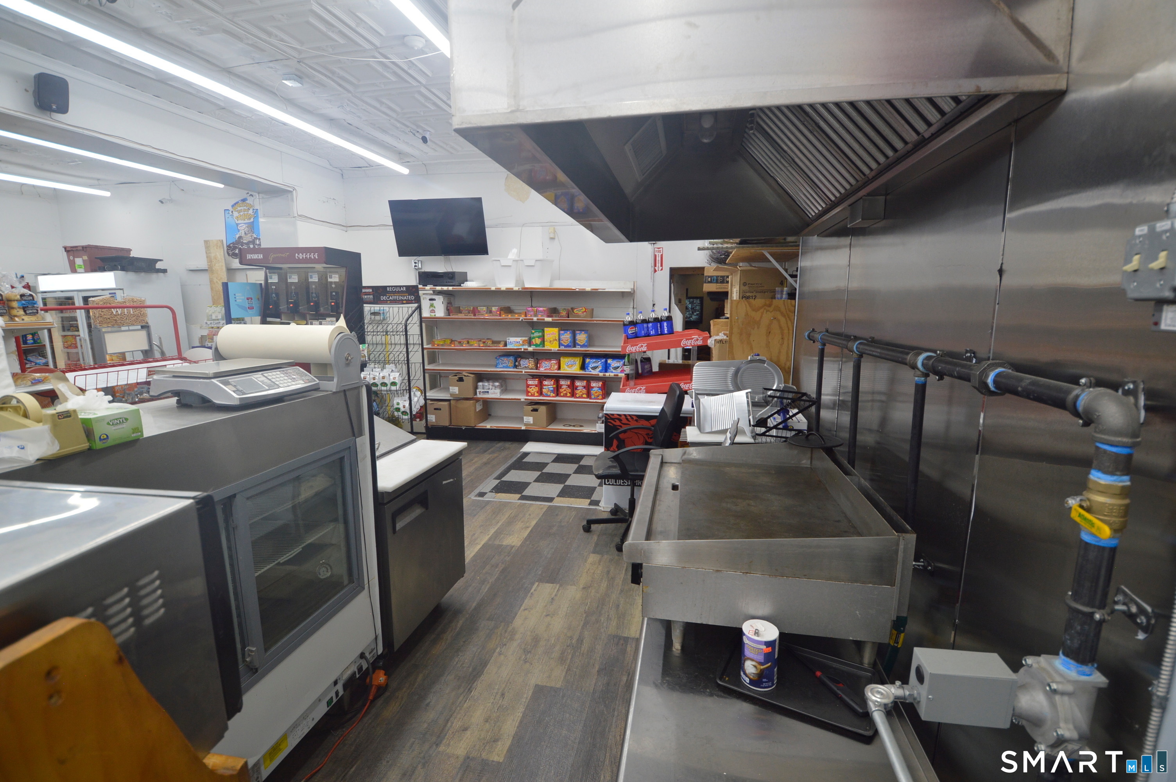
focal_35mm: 15
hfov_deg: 100.4
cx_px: 588
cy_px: 391
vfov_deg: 77.2
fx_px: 490
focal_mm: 10
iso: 400
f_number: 5
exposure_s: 1/100
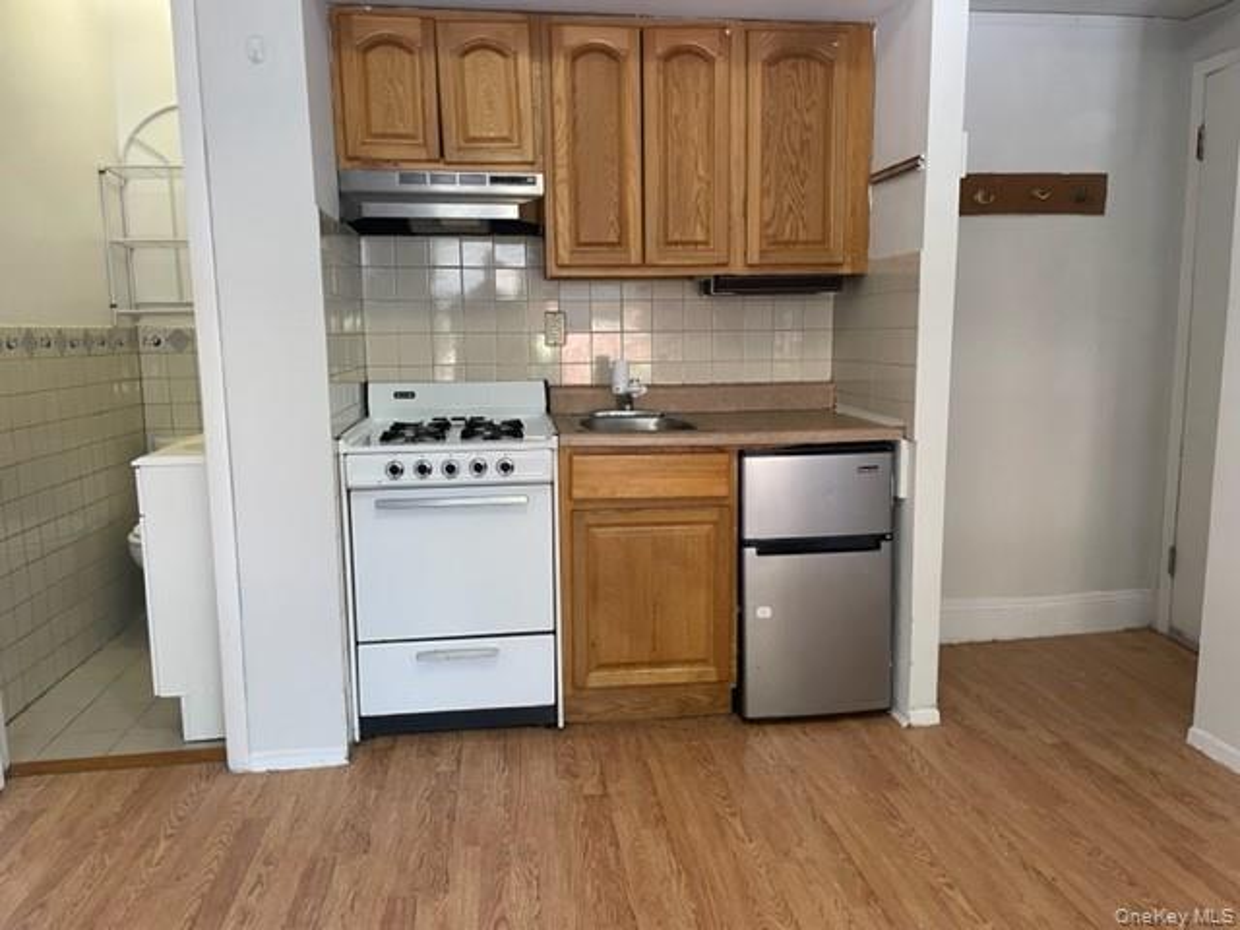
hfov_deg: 67.3
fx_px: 931
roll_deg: +1.1
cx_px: 620
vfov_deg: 53.1
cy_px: 465
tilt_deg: -8.4
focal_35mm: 26
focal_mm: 4.2
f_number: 1.6
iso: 200
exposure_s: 1/60
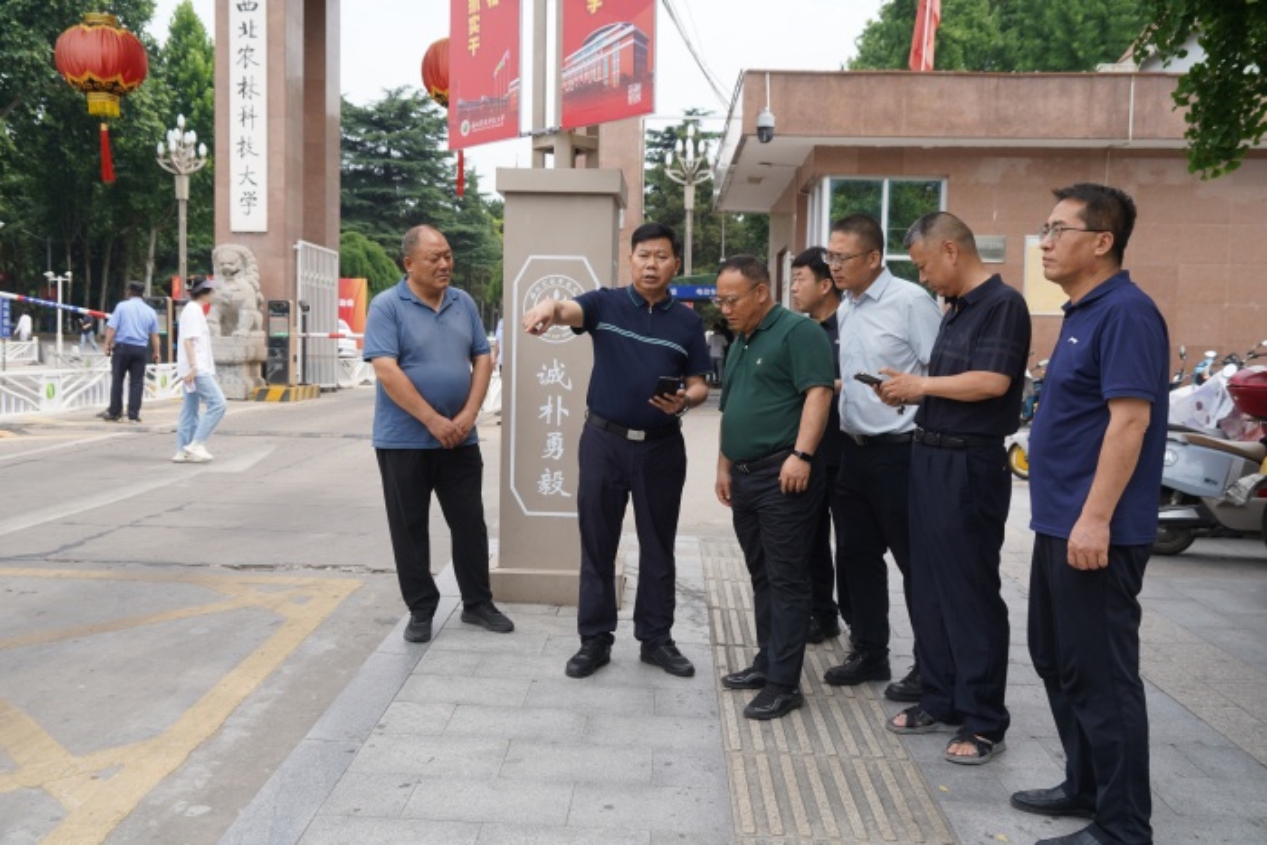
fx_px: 1091
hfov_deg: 60.3
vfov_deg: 42.3
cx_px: 634
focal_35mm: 31
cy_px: 422
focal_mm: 31
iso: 200
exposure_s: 1/320
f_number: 5.6
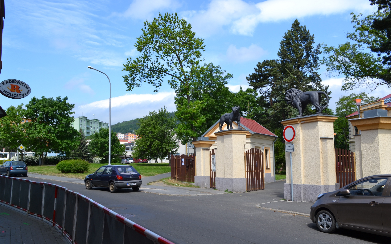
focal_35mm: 32
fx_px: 341
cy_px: 136
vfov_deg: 39.4
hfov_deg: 59.6
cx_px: 190
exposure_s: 1/200
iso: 100
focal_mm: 20
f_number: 7.1
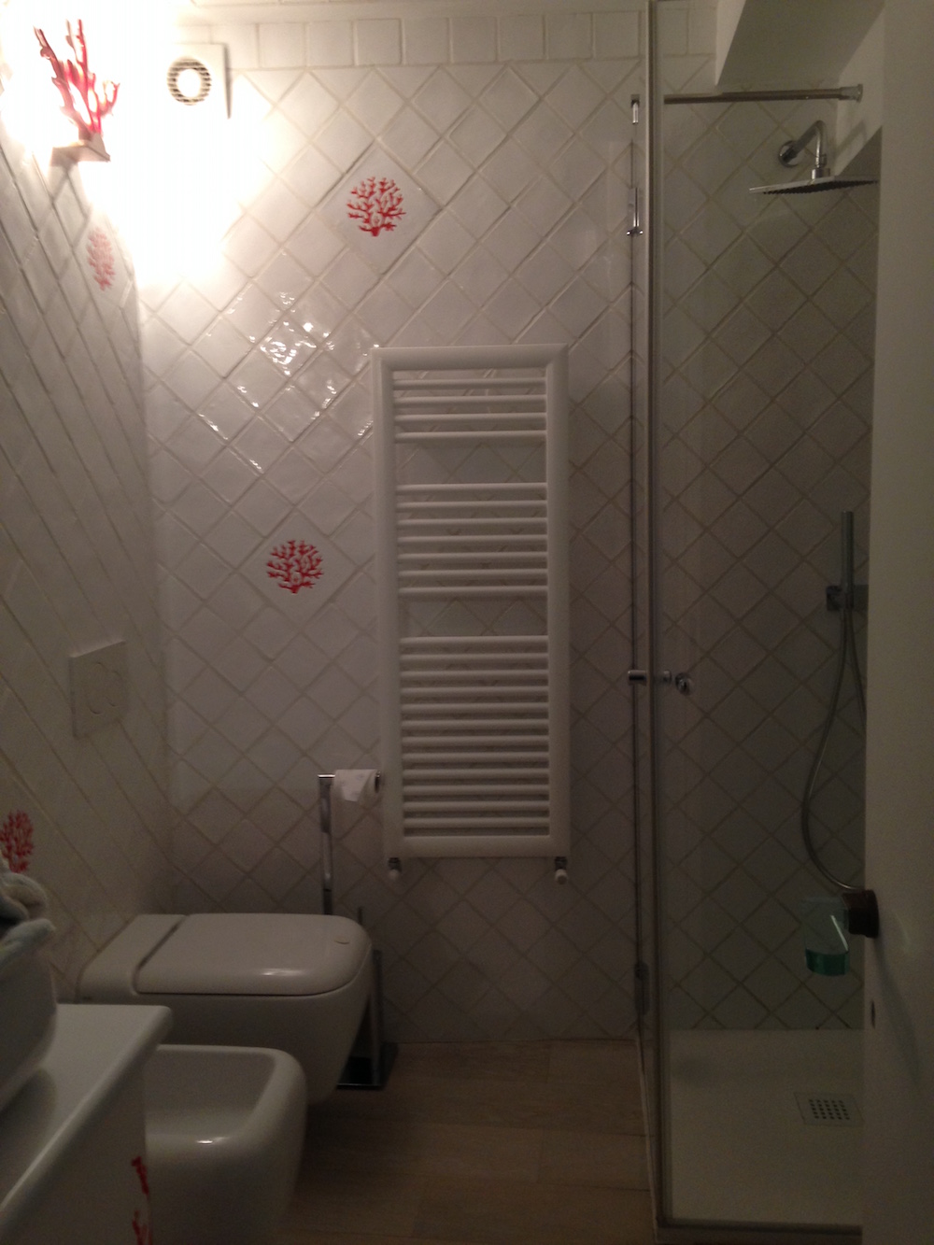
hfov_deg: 43.0
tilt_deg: -7.9
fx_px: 1187
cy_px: 622
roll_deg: +0.3
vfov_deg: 55.3
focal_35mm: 33
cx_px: 467
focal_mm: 4.12
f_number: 2.4
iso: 100
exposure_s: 1/20
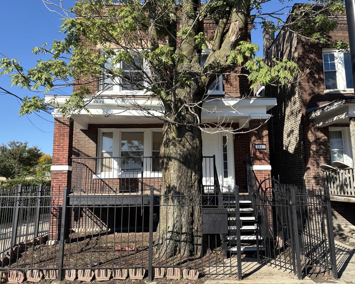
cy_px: 137
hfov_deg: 62.2
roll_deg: +0.6
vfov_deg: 51.5
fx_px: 294
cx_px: 179
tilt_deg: +9.7
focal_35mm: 28
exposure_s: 1/2141
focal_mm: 5.96
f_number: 1.6
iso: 50
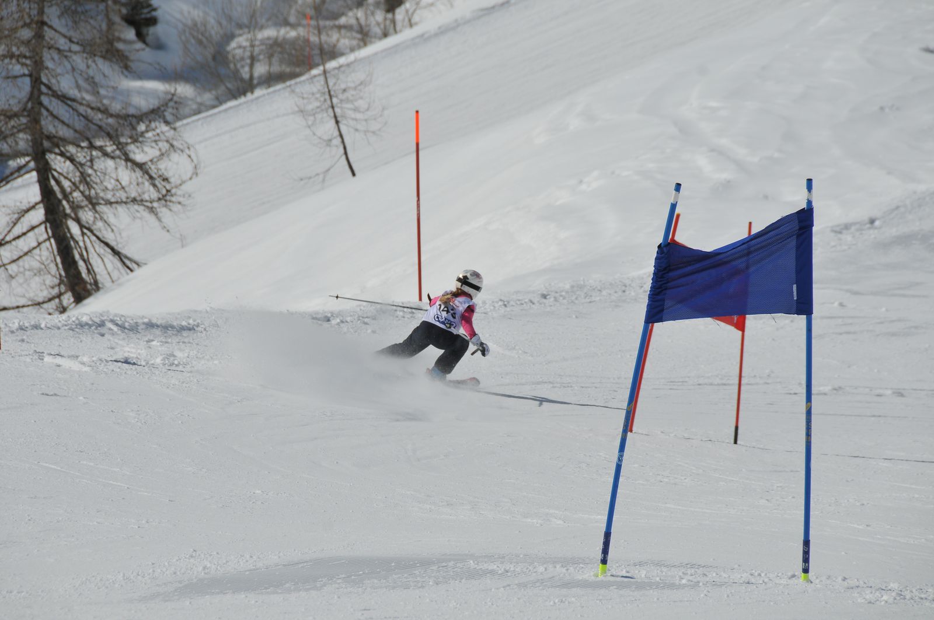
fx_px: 7775
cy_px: 310
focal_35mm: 300
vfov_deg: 4.6
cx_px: 467
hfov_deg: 6.9
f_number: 9
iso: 200
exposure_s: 1/1600
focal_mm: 200
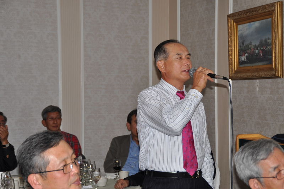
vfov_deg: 18.9
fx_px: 568
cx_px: 142
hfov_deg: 28.1
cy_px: 94
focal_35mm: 72
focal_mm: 48
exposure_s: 1/60
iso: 200
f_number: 4.8
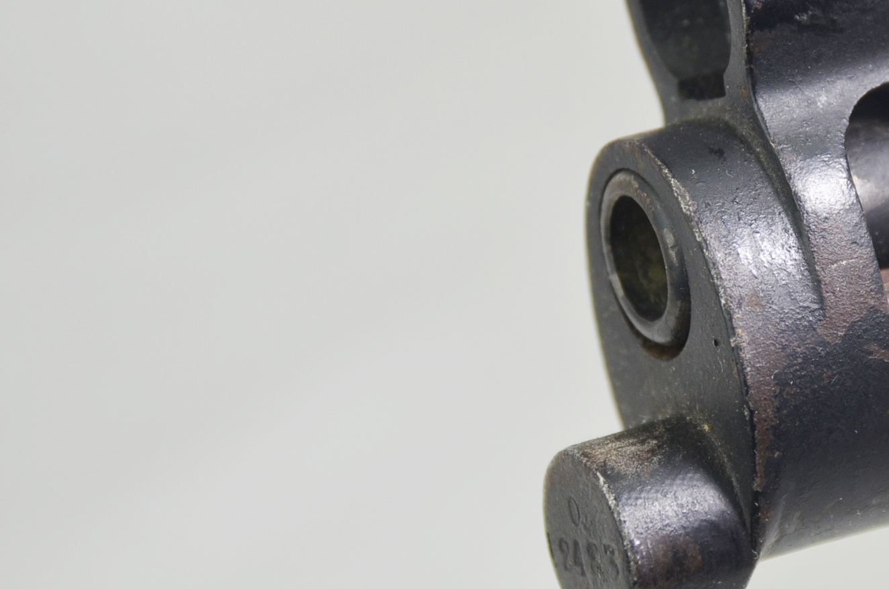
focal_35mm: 266
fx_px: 6555
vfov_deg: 5.1
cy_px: 255
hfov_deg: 7.7
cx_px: 808
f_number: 5.6
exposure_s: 1/250
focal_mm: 95
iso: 500
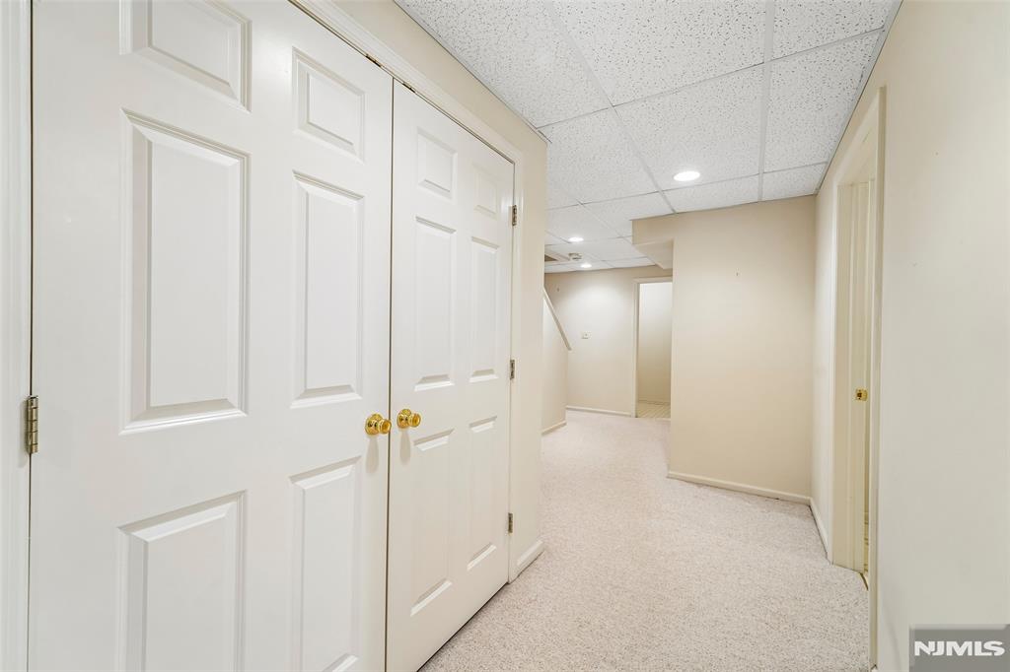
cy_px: 336
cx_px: 505
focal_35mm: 14
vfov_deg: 81.2
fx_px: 393
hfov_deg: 104.3
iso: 400
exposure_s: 1/13
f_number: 8
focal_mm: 14
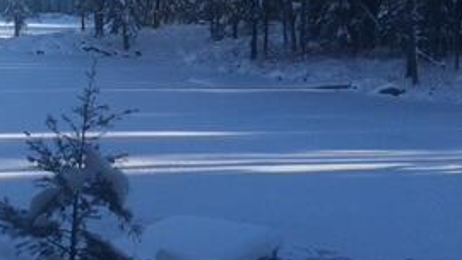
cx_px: -63
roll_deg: -1.1
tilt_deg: -1.2
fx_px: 919
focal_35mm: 75
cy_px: 10
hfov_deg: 25.8
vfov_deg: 15.8
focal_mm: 4.15
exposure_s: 1/1080
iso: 32
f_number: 2.2
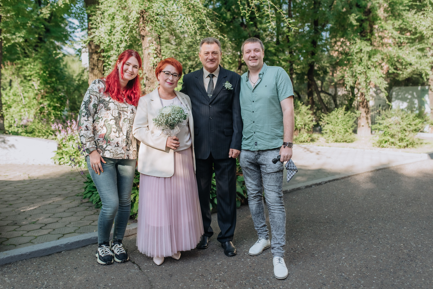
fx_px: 421
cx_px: 216
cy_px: 144
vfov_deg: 37.9
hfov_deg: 54.4
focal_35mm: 35
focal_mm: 35
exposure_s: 1/500
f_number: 2.8
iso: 250
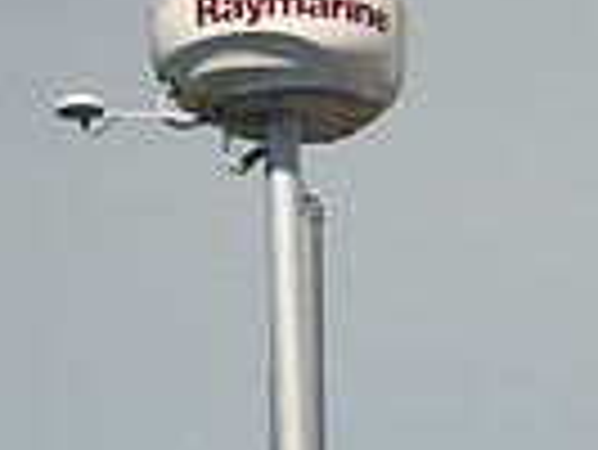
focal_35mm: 1674
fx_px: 28945
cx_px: 866
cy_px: 1269
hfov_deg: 1.2
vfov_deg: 0.9
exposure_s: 1/1000
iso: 250
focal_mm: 400
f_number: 6.3
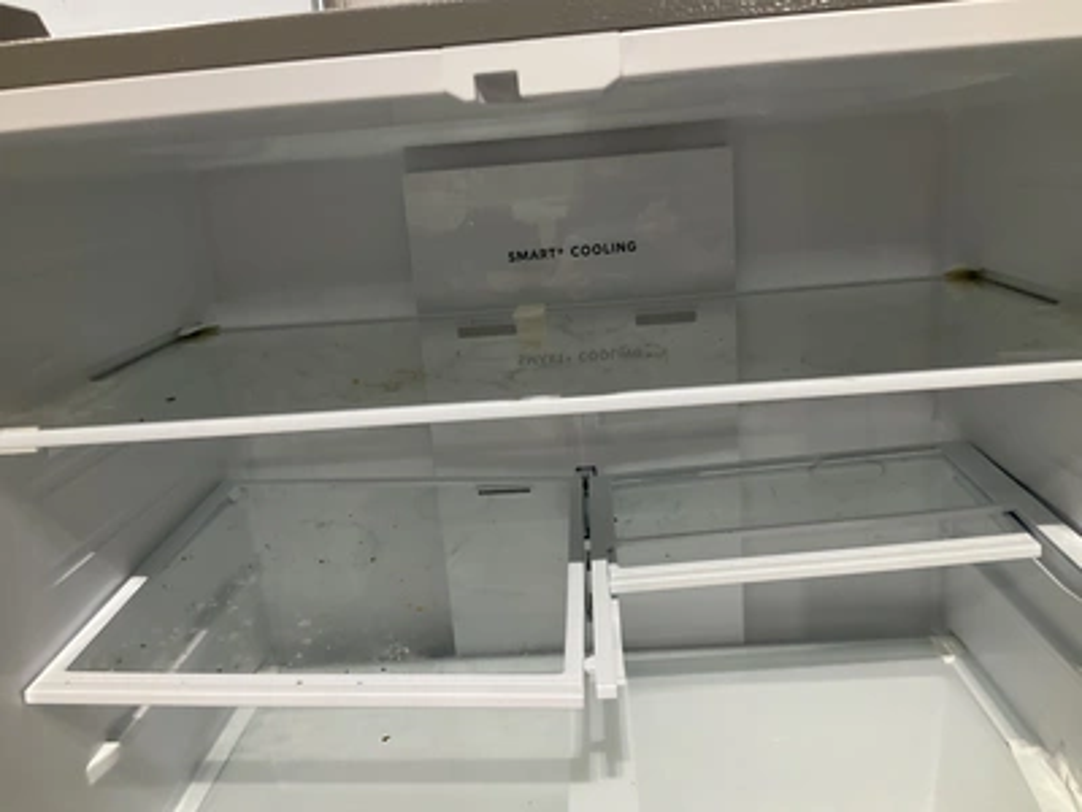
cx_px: 541
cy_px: 406
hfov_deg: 61.7
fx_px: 906
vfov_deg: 48.2
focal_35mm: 29
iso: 160
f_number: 1.8
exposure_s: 1/60
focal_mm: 3
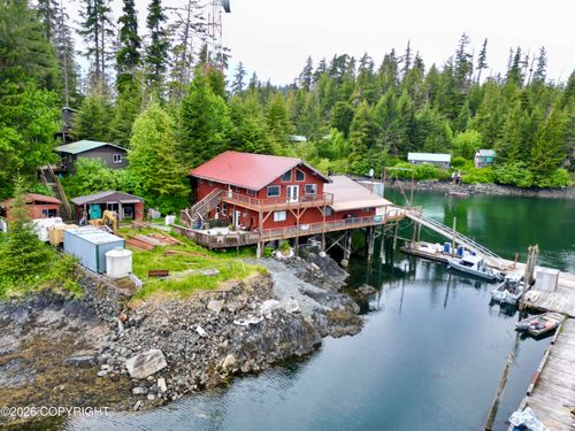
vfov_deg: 56.8
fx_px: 399
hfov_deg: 71.6
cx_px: 288
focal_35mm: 24
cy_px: 216
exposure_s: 1/800
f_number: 1.7
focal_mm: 6.72
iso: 100
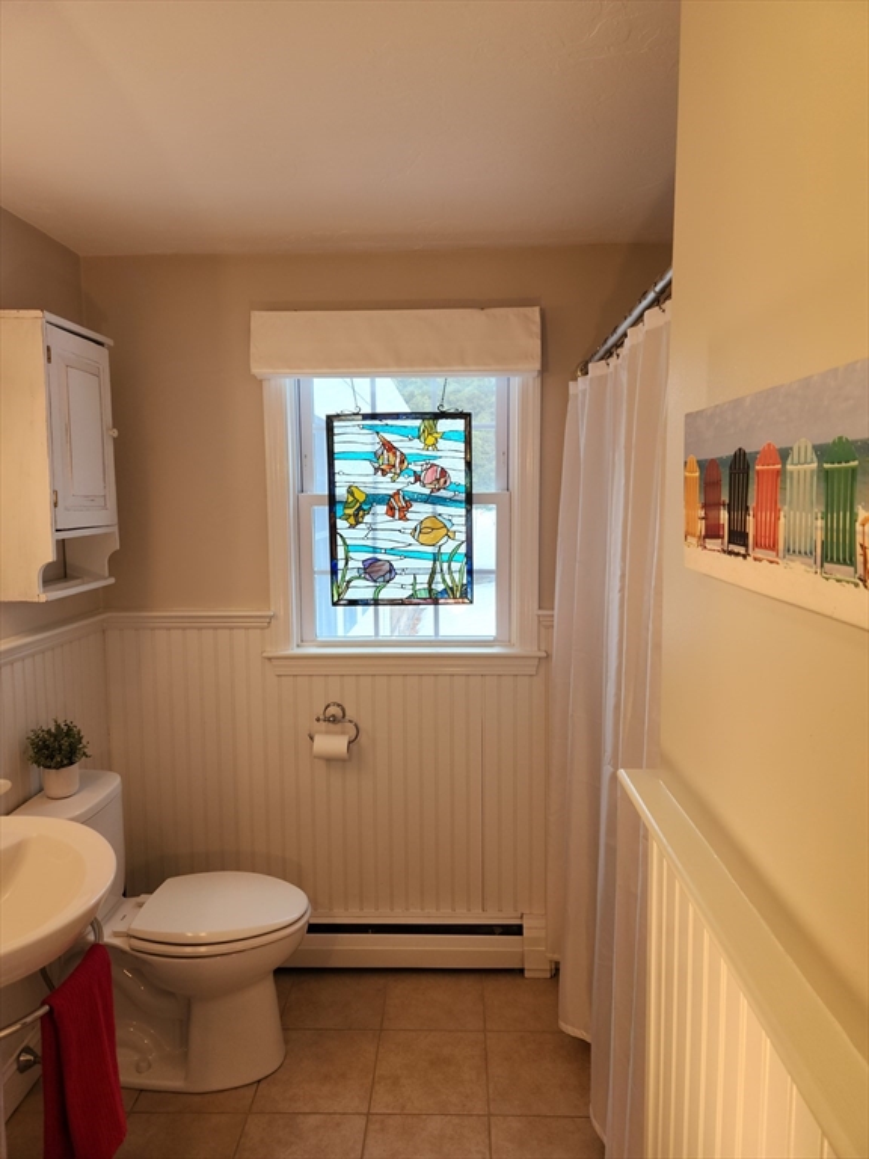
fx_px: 770
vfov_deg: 73.9
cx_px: 434
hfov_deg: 58.9
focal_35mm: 23
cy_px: 580
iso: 25
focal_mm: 5.4
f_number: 1.8
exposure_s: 1/60
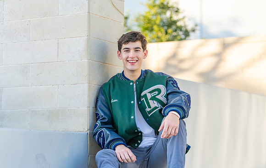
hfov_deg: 20.7
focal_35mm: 100
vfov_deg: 13.2
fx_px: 729
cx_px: 132
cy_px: 88
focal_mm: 95
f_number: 2.8
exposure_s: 1/320
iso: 125
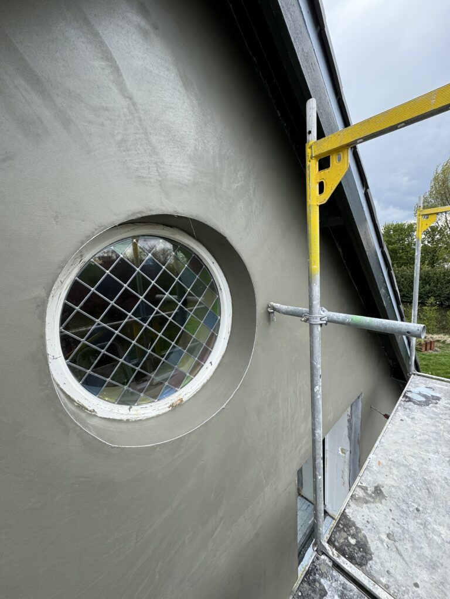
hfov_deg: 85.7
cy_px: 300
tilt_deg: -9.1
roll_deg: +3.2
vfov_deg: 102.1
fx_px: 243
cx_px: 225
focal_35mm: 14
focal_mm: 2.22
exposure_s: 1/384
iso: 40
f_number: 2.2
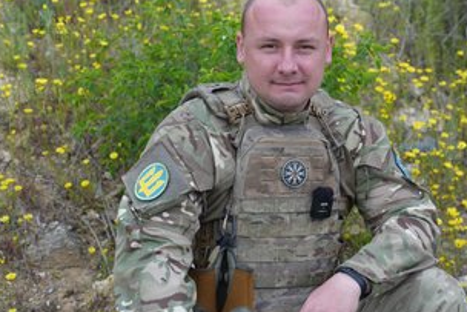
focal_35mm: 79
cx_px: 298
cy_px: 130
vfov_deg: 17.3
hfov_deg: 25.6
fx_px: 1025
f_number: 4
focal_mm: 60
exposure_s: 1/160
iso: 125
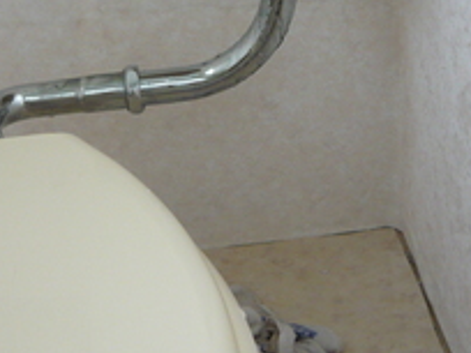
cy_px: 38
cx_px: 275
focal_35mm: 68
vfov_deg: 21.2
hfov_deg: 28.5
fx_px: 925
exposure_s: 1/30
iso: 200
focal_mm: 5.5
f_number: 2.8
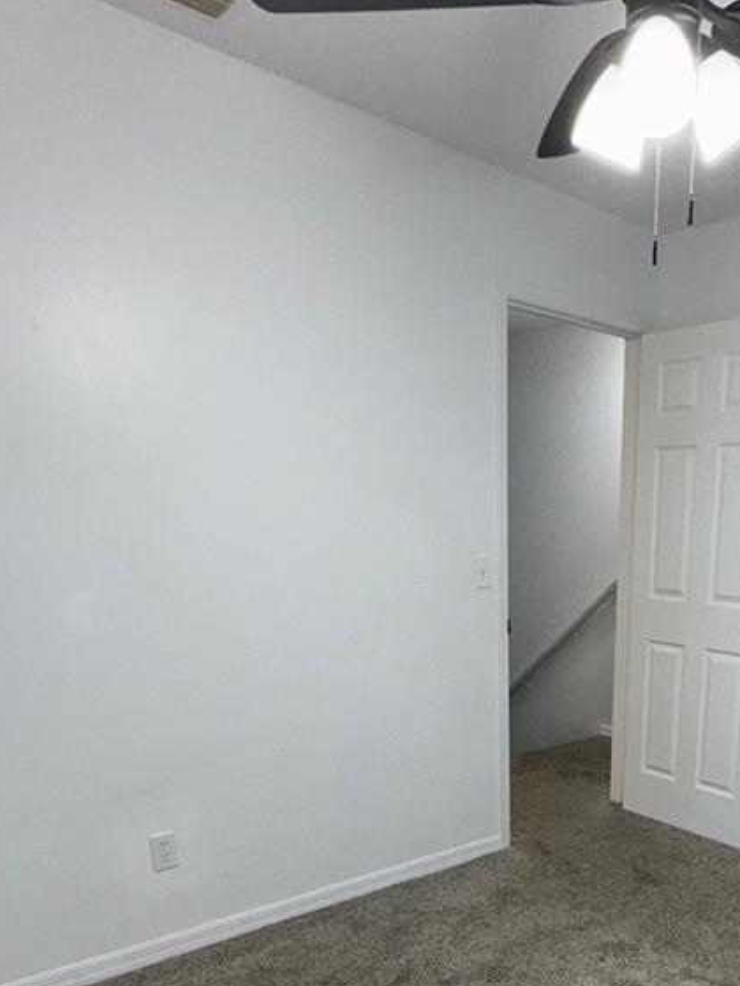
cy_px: 813
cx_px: 587
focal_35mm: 30
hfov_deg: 44.6
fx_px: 855
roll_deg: -0.6
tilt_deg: -18.5
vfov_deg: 55.0
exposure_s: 1/117
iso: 80
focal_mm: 2.22
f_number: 2.2
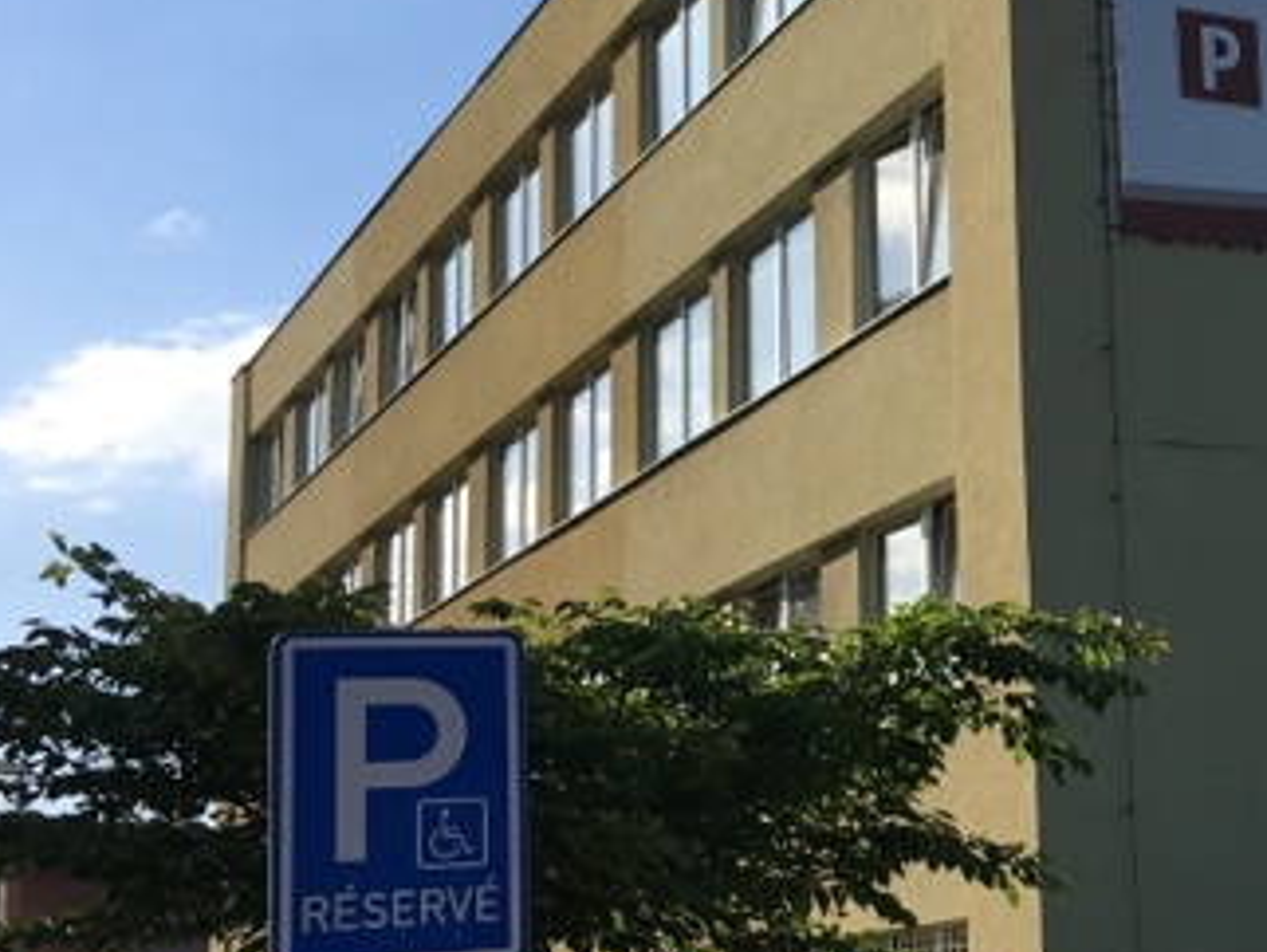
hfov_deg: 25.5
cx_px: 1298
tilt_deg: +13.5
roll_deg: +1.5
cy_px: 397
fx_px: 2637
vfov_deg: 20.4
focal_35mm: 72
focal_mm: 4.15
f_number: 2.2
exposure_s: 1/1789
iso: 25
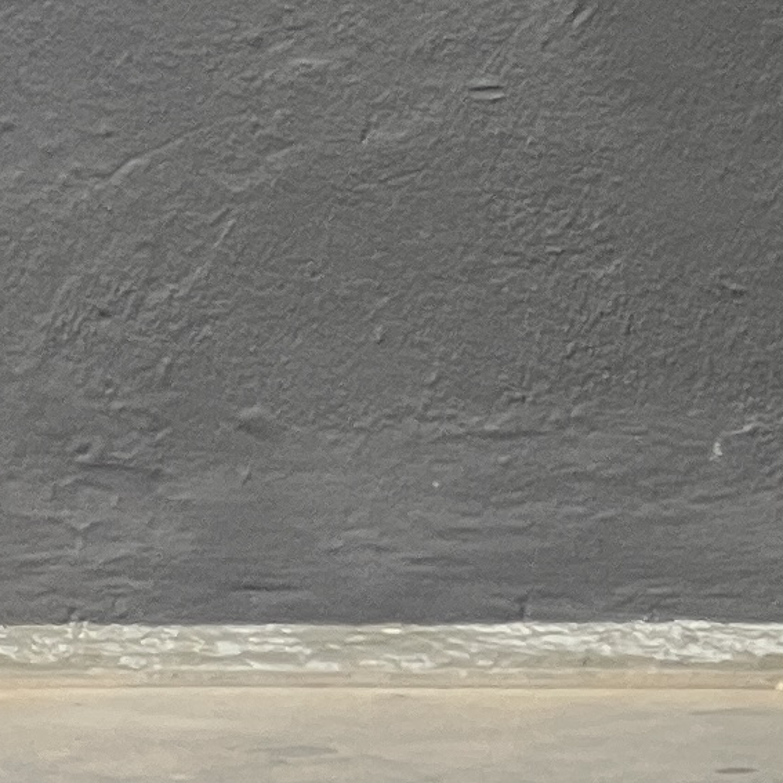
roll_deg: -0.9
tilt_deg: -3.2
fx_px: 12386
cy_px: -464
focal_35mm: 484
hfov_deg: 3.5
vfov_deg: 3.6
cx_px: 2523
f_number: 2.8
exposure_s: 1/99
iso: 50
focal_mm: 9
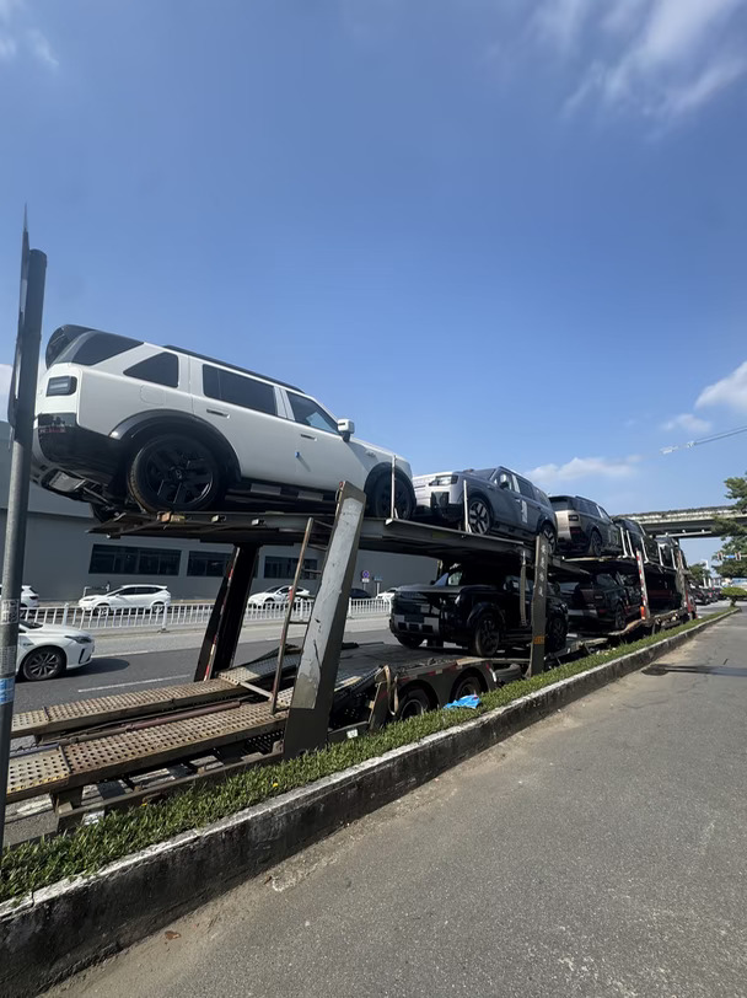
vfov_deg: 102.1
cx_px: 374
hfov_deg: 85.6
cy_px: 499
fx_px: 403
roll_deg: -2.0
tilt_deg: +13.7
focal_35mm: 14
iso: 40
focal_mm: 2.22
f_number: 2.2
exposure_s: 1/1370
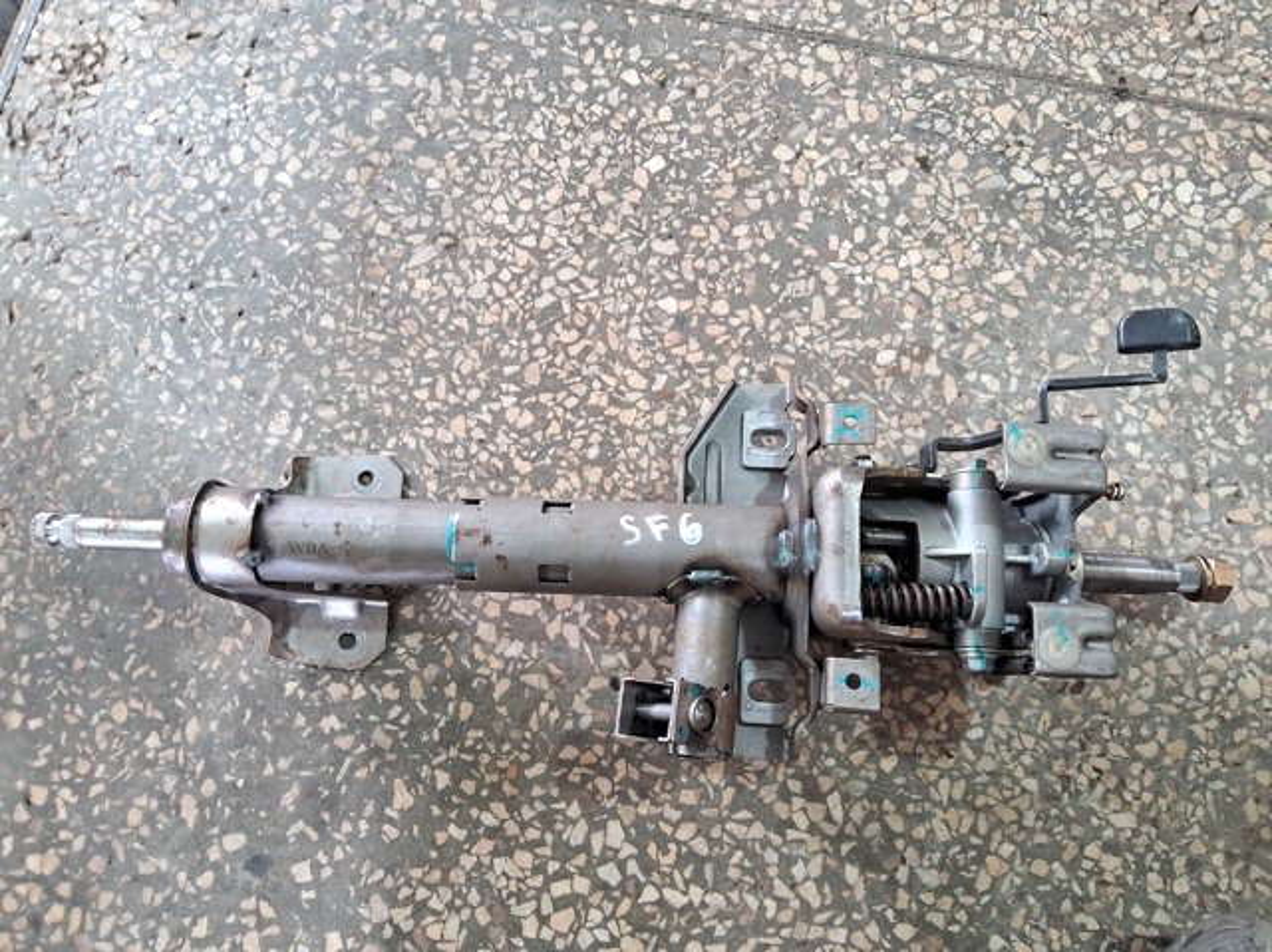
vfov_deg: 53.0
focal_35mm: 26
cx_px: 636
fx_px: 955
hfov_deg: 67.3
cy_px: 476
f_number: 1.8
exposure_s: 1/50
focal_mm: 3.98
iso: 500
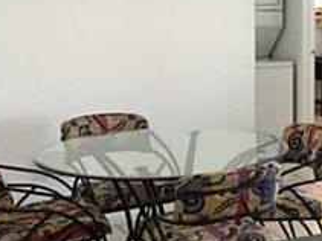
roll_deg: -0.9
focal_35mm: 88
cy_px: 151
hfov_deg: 21.7
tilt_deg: -12.2
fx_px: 818
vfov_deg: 16.7
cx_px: 301
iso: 64
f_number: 2.2
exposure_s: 1/30
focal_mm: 4.15
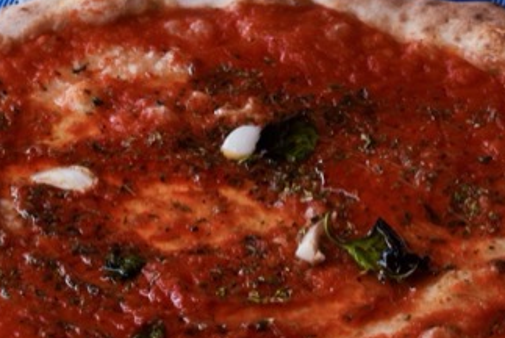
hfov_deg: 20.6
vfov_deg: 13.8
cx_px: 264
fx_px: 1390
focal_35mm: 99
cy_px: 218
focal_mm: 50
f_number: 11
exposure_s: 1/30
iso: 200
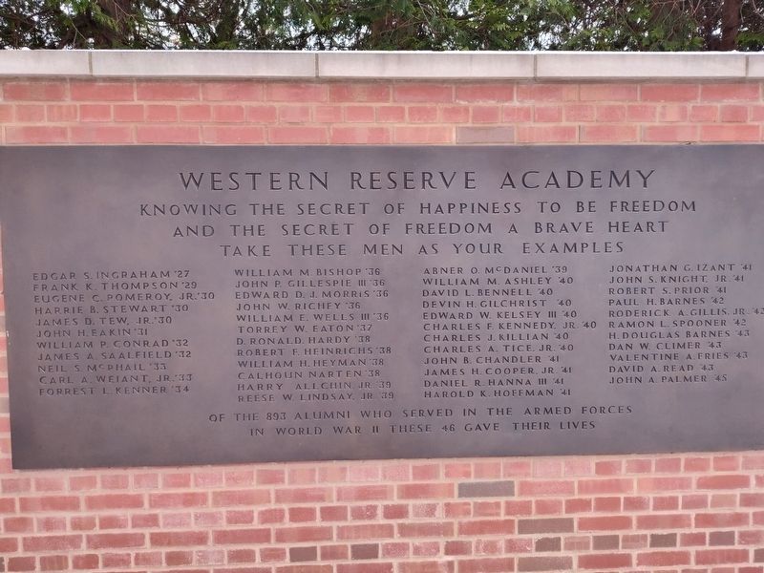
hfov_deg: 73.9
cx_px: 382
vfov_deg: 58.9
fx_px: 508
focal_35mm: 23
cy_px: 286
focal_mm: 5.56
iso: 463
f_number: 1.8
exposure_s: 1/120
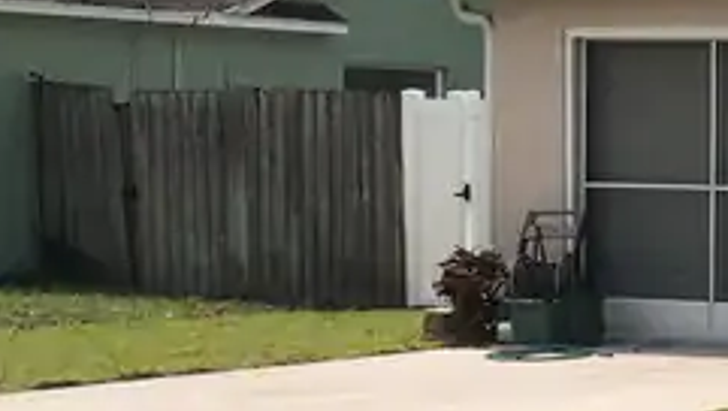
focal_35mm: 157
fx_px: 3033
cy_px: 372
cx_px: 1652
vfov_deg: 7.7
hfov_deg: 11.6
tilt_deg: -0.3
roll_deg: +0.7
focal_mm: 4.15
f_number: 2.2
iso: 25
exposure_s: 1/1876
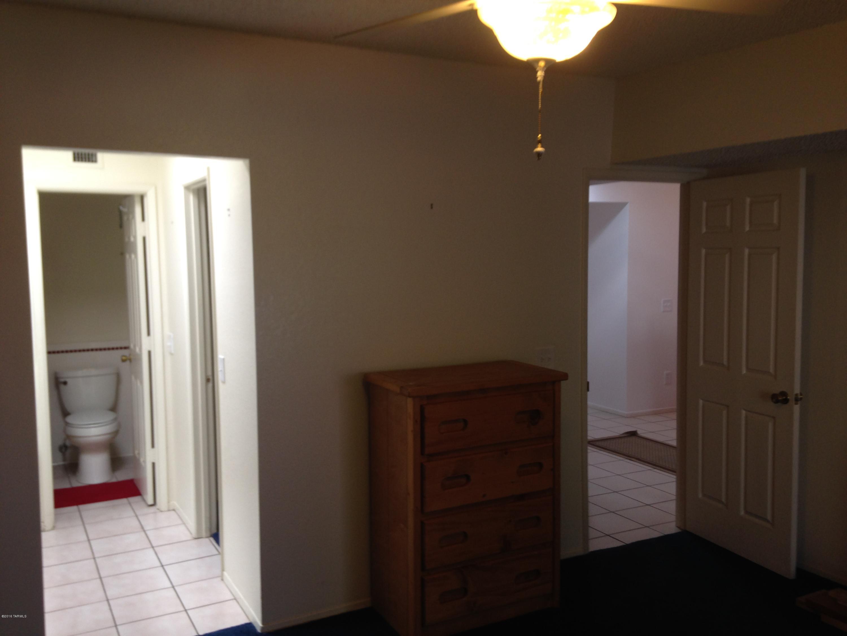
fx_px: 807
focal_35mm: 33
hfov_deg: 55.4
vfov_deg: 42.9
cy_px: 318
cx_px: 424
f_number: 2.4
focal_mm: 4.12
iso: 50
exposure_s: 1/20
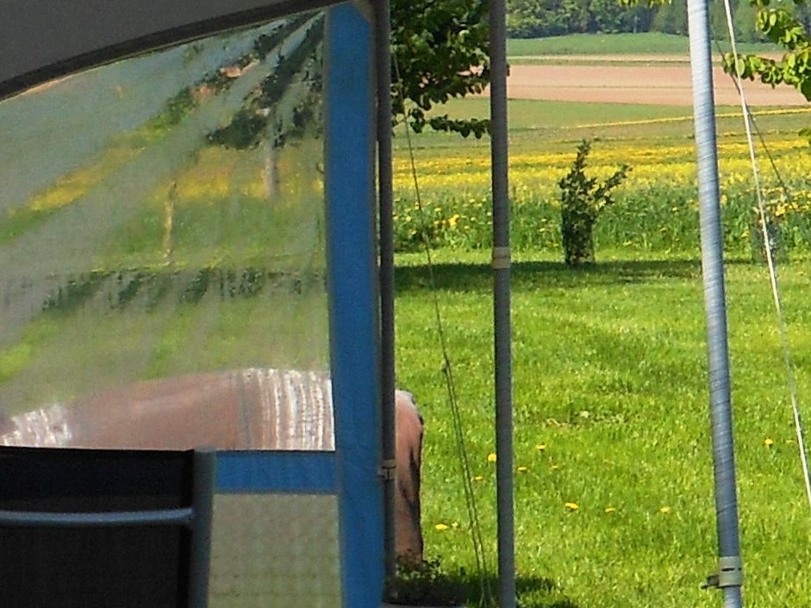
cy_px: 176
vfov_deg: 10.0
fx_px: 3468
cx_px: 1113
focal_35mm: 148
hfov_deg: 12.8
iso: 80
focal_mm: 6.9
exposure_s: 1/400
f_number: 4.3
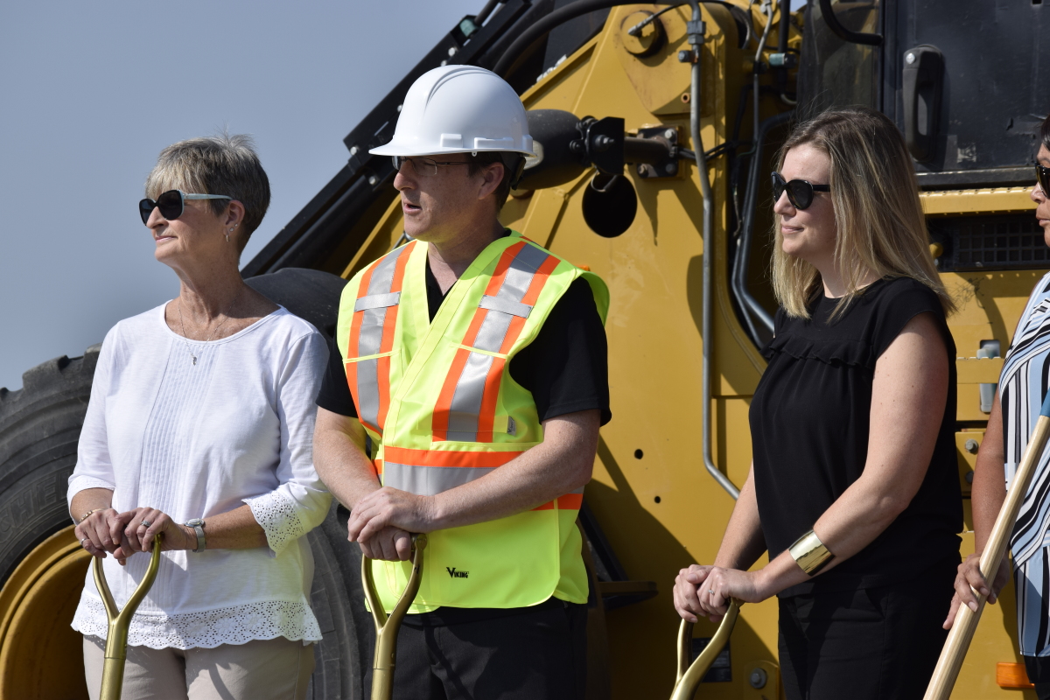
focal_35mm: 165
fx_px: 4812
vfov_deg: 8.3
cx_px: 525
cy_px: 350
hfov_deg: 12.5
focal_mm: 110
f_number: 8
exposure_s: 1/500
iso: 100
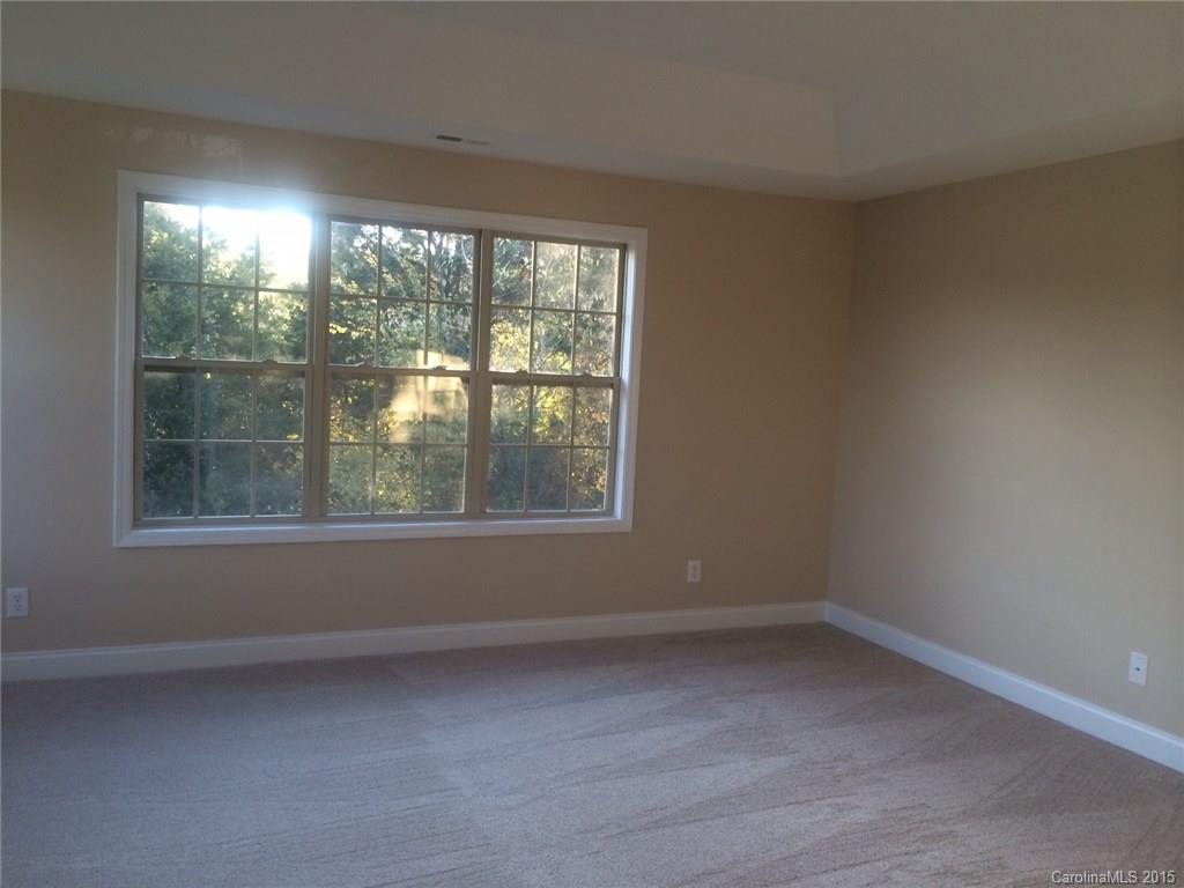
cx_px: 592
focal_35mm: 30
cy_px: 444
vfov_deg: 46.8
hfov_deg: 60.0
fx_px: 1026
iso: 40
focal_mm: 4.12
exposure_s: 1/30
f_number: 2.2
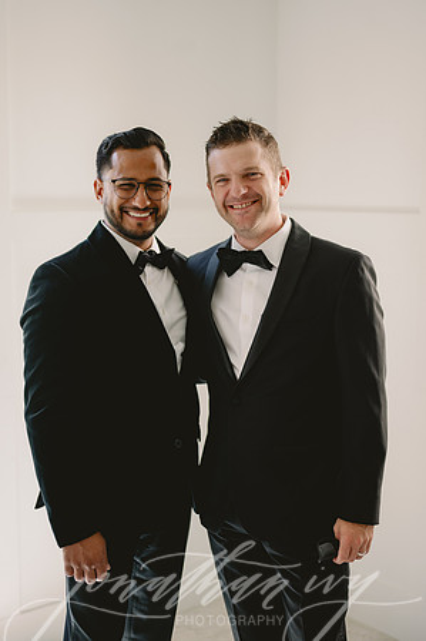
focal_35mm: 50
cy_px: 320
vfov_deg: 39.6
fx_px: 889
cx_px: 213
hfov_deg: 26.9
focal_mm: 50
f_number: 2
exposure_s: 1/320
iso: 250
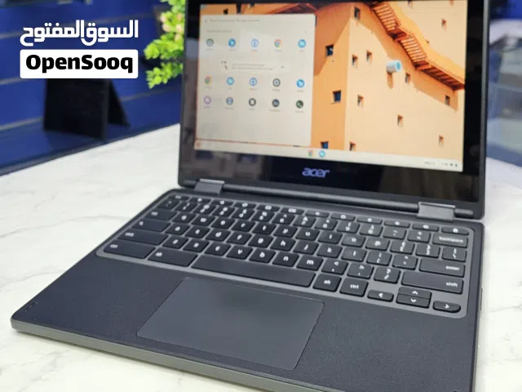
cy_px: 196
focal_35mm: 23
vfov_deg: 58.9
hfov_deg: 73.9
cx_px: 261
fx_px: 347
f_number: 1.7
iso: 100
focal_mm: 6.3
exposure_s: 1/101
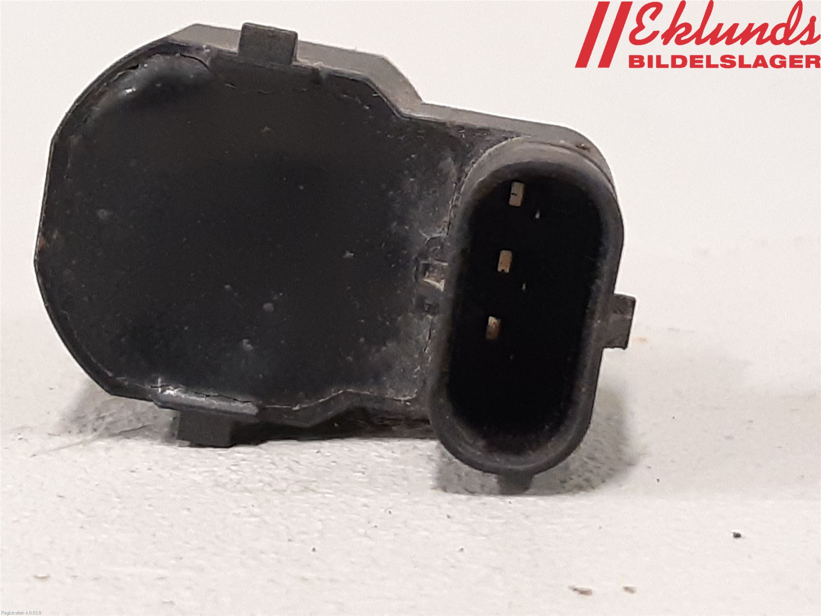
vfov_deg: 53.1
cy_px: 308
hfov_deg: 67.3
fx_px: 617
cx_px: 410
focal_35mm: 26
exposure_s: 1/50
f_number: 1.7
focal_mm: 3.93
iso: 250
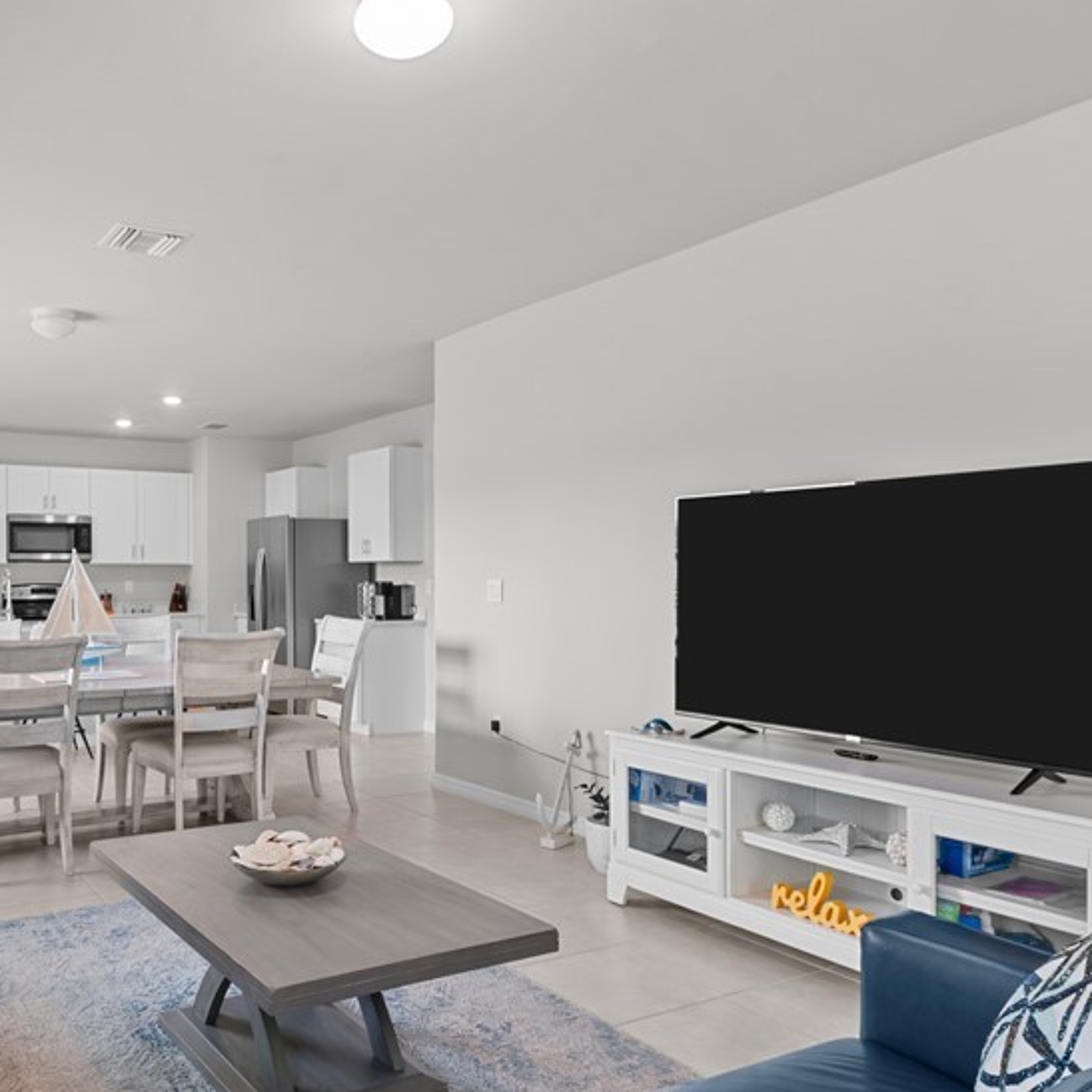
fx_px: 964
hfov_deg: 57.4
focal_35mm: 27
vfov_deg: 59.0
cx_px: 342
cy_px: 572
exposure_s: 1/1.67
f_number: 10
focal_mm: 16
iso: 320
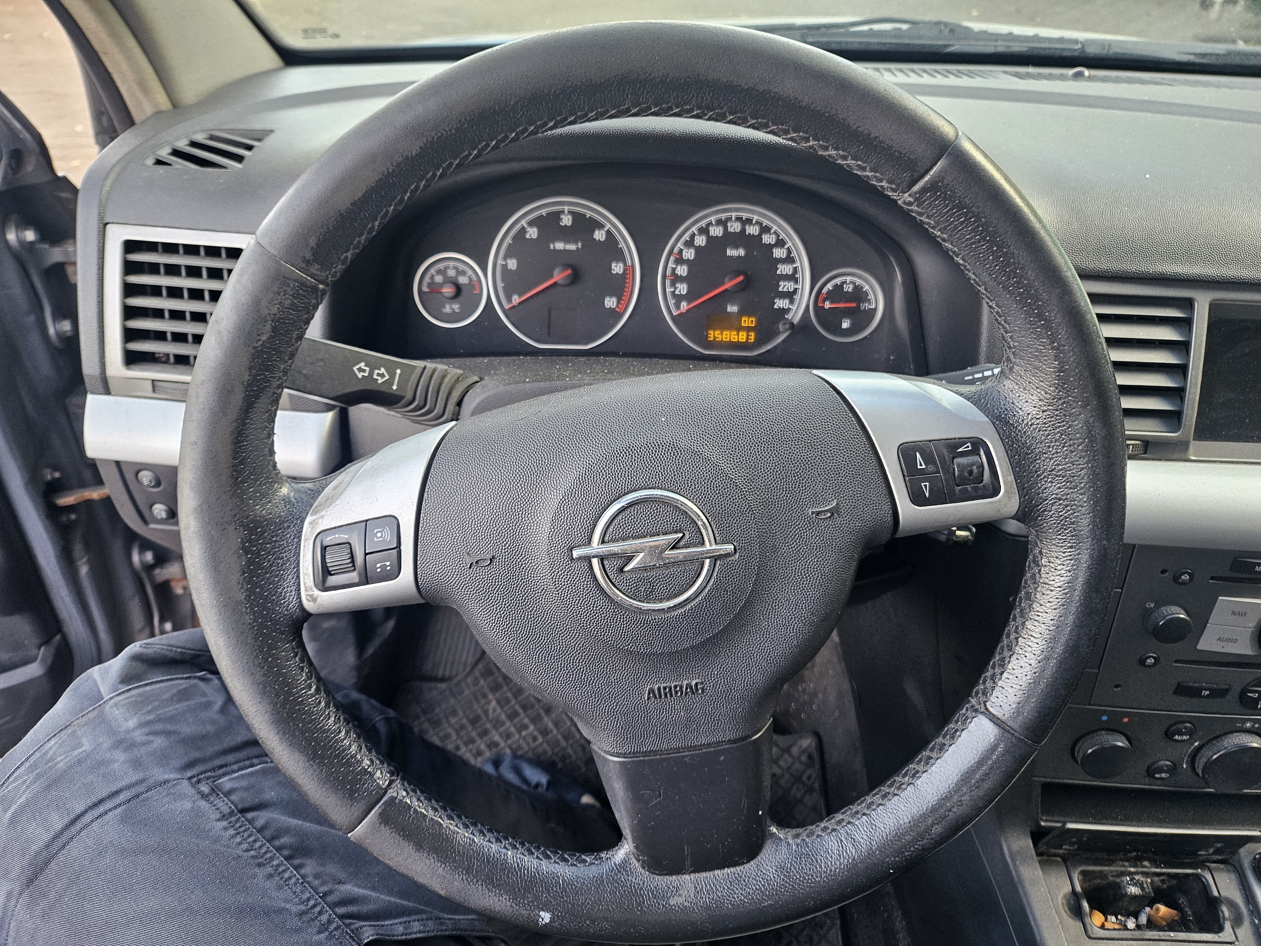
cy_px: 473
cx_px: 630
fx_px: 874
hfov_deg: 71.6
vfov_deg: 56.8
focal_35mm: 24
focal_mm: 5
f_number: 1.8
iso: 160
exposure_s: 1/180
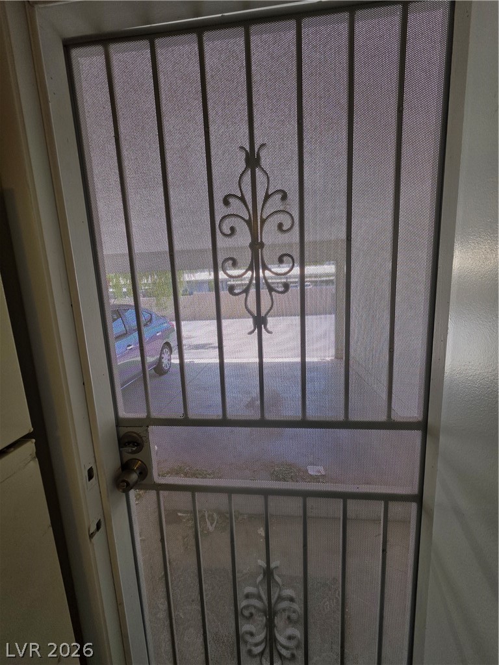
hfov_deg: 89.9
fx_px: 250
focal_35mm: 13
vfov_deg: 106.2
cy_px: 332
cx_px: 250
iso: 80
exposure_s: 1/120
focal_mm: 2.2
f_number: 1.9
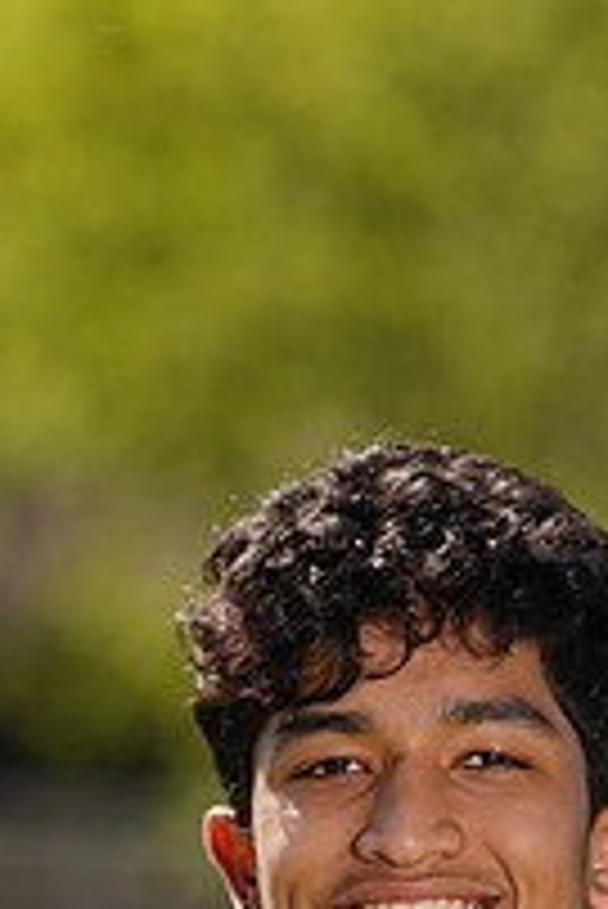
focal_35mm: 906
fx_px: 22911
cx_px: 421
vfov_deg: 2.3
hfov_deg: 1.5
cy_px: 1220
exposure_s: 1/200
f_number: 7.1
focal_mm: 315
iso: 64
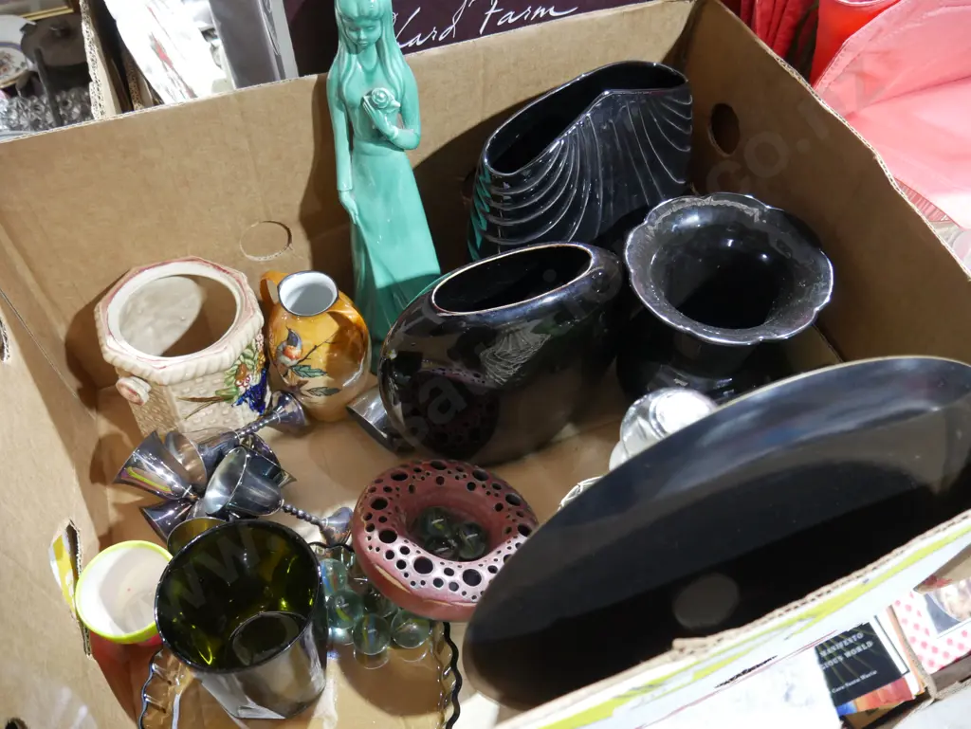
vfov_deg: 49.8
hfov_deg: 63.4
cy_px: 364
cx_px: 486
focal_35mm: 28
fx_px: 786
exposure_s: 1/60
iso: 1600
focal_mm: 14
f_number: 3.5
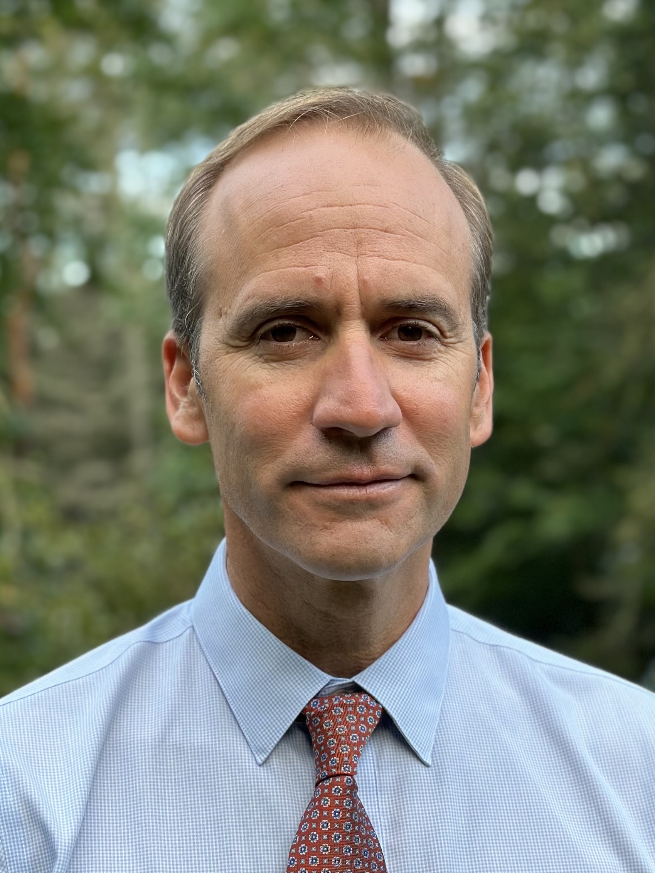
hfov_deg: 30.3
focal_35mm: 48
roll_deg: +0.0
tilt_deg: -0.2
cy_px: 436
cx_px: 328
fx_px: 1211
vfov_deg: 39.7
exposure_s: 1/175
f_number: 1.78
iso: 80
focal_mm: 6.86
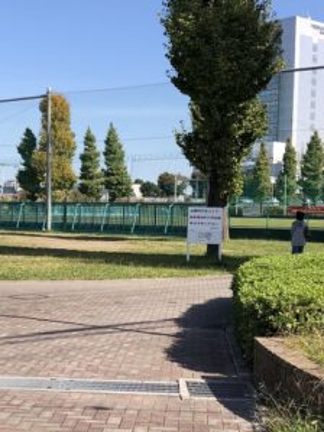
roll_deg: -0.9
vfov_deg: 32.1
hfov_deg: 24.2
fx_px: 749
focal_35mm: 60
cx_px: 93
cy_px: 257
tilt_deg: -3.6
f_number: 1.8
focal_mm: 3.99
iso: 20
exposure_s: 1/1312
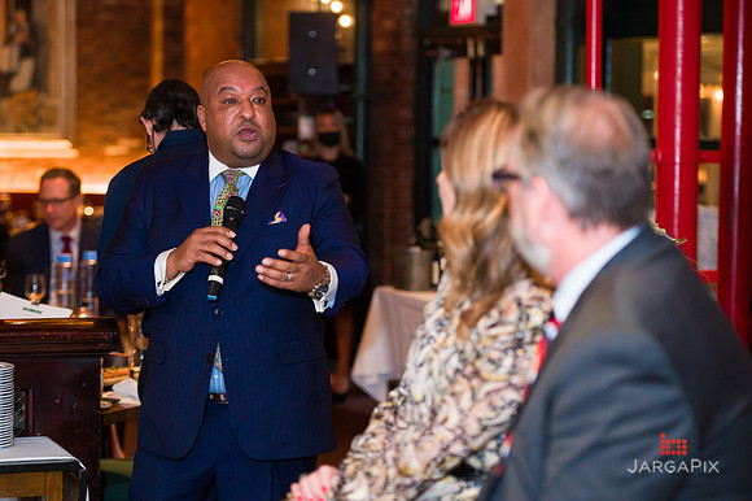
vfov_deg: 14.4
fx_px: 1983
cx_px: 376
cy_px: 250
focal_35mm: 95
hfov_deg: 21.5
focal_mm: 95
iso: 1600
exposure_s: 1/125
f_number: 3.2
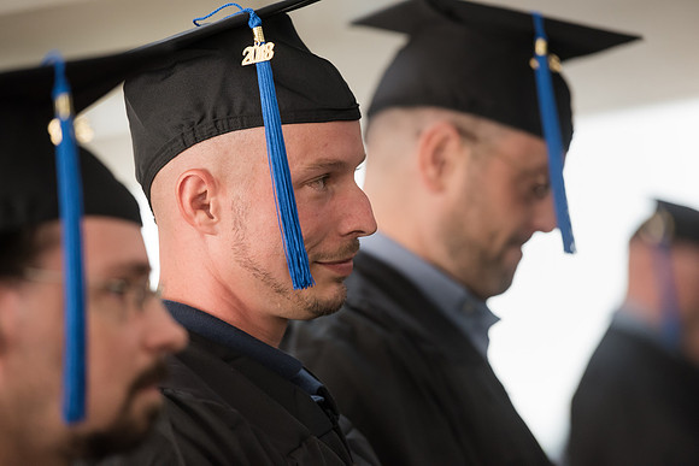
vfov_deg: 7.6
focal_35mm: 180
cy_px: 233
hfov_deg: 11.4
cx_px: 350
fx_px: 3496
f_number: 3.5
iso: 2000
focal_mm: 180
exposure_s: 1/200
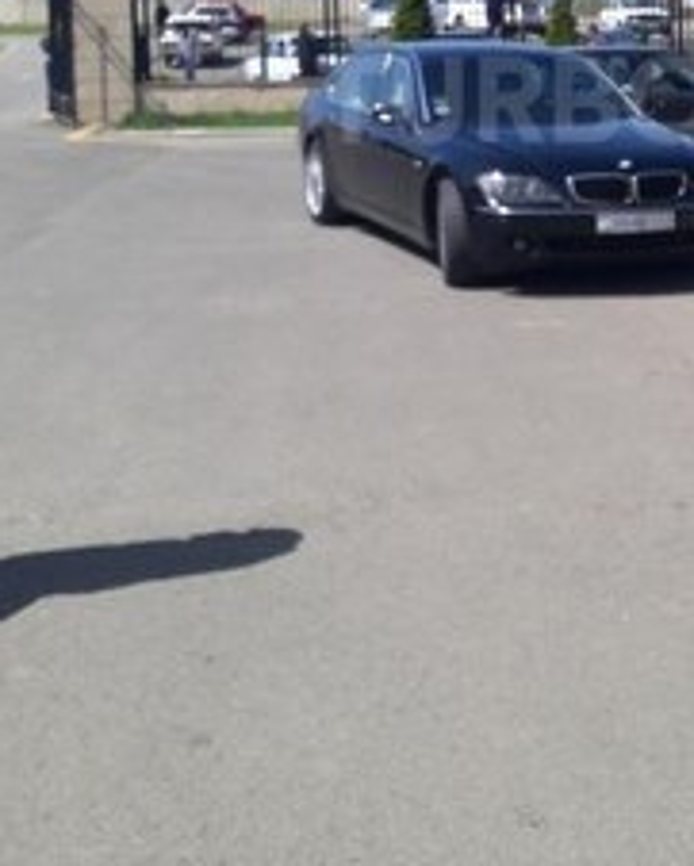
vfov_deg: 30.2
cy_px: 100
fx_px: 1539
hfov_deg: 24.7
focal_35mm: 60
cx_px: 613
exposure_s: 1/1575
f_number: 1.9
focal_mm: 3.7
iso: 40
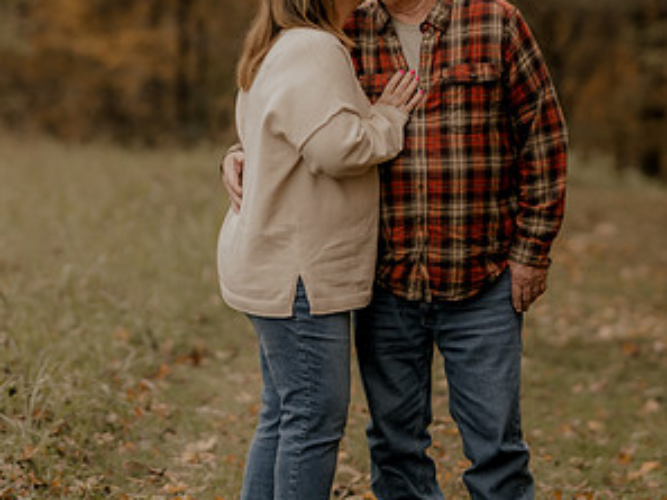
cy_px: 58
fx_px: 3566
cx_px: 335
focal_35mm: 185
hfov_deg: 10.7
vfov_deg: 8.0
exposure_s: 1/2500
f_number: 1.8
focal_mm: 85
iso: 250
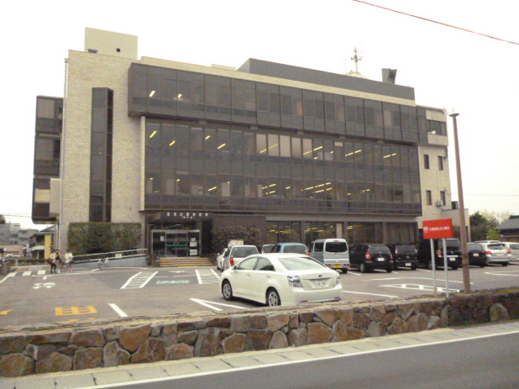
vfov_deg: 48.2
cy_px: 195
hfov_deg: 61.7
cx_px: 256
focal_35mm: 29
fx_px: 435
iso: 1600
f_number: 9
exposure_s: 1/320
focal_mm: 5
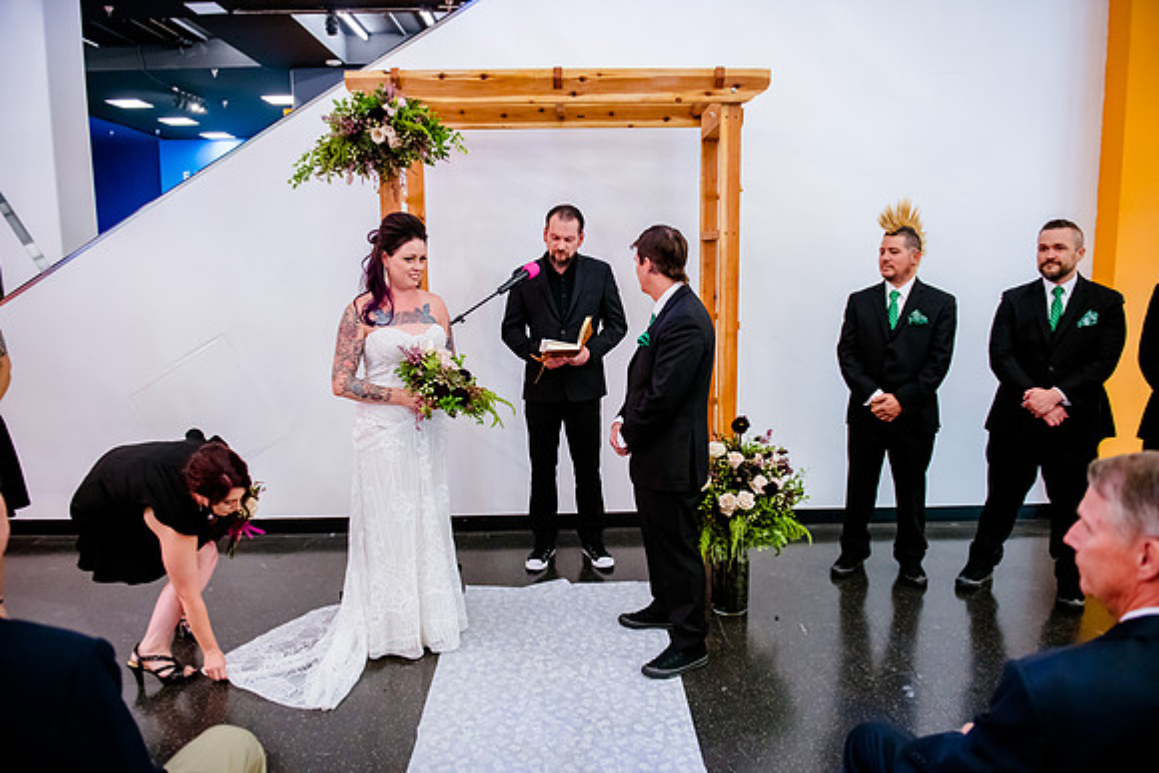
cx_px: 580
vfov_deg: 53.2
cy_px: 386
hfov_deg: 73.7
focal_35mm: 24
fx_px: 773
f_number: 2.8
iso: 4000
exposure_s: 1/100
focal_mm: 24
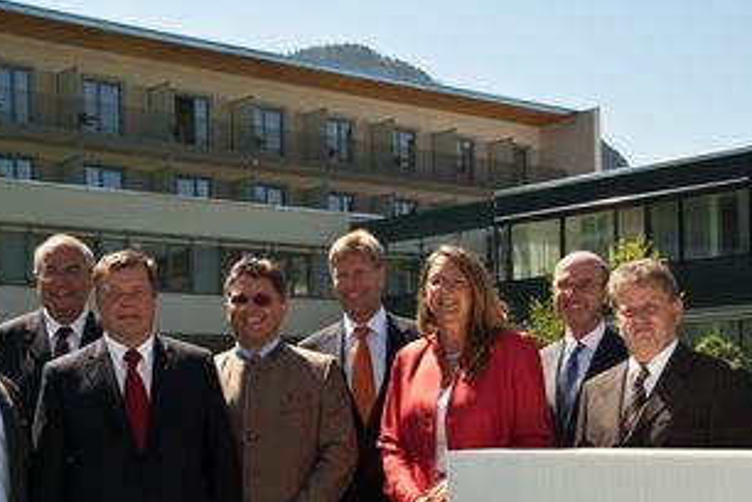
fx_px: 1399
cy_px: 395
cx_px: 300
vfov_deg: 20.1
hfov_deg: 30.0
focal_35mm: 67
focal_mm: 40
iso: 320
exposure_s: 1/250
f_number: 11
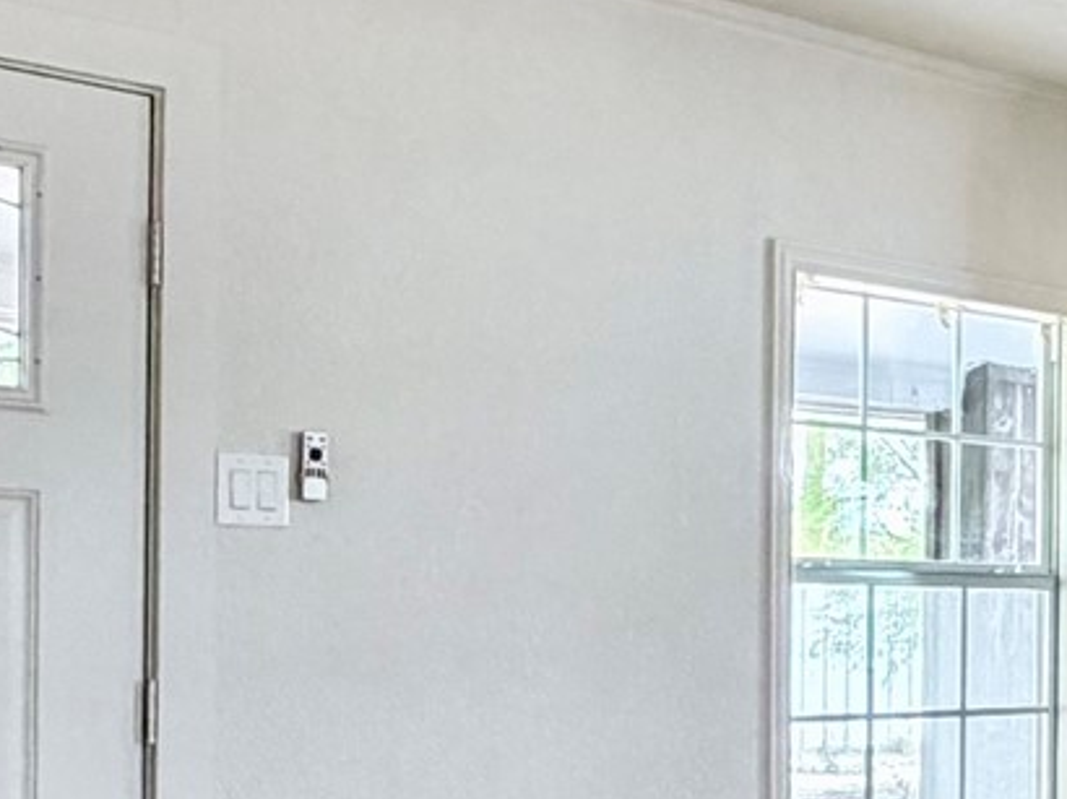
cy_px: 635
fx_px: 2156
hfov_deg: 25.8
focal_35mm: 70
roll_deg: +0.1
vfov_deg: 20.8
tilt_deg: -0.1
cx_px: 1153
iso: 400
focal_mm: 2.22
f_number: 2.2
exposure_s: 1/60
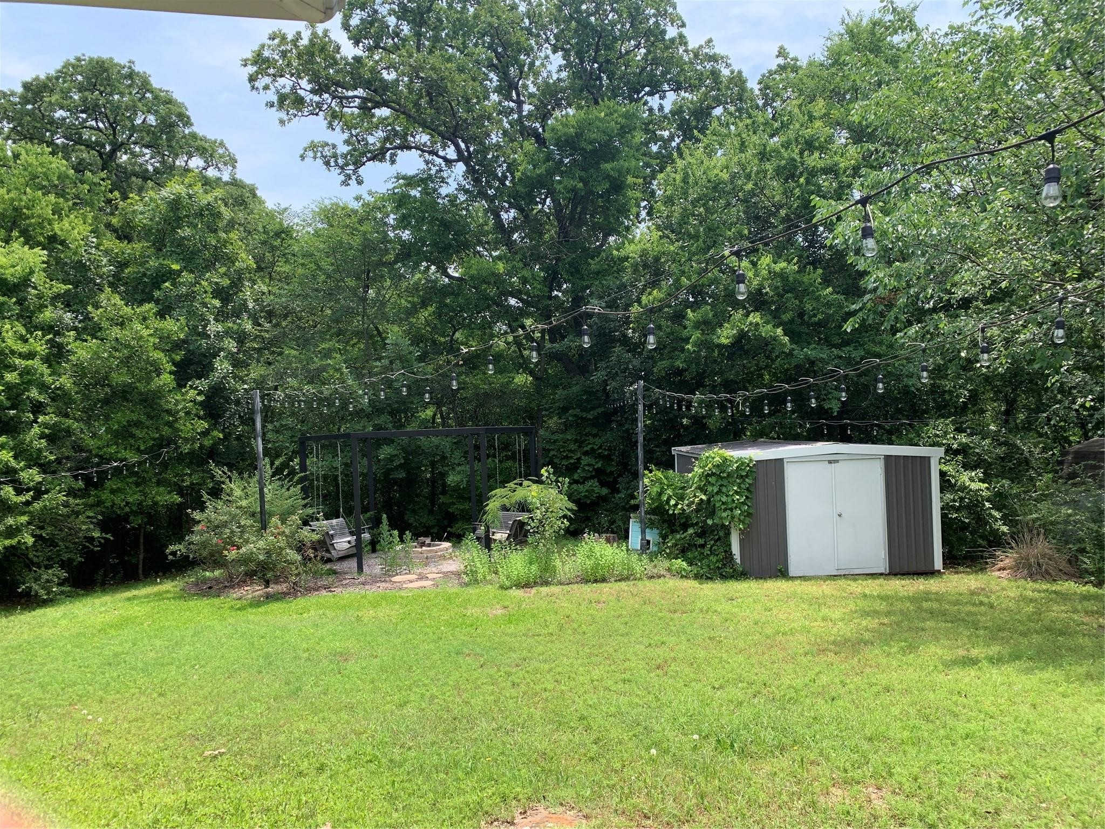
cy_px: 414
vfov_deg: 53.1
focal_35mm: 26
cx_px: 552
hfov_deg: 67.3
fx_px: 830
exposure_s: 1/711
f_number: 1.8
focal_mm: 4.25
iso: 25
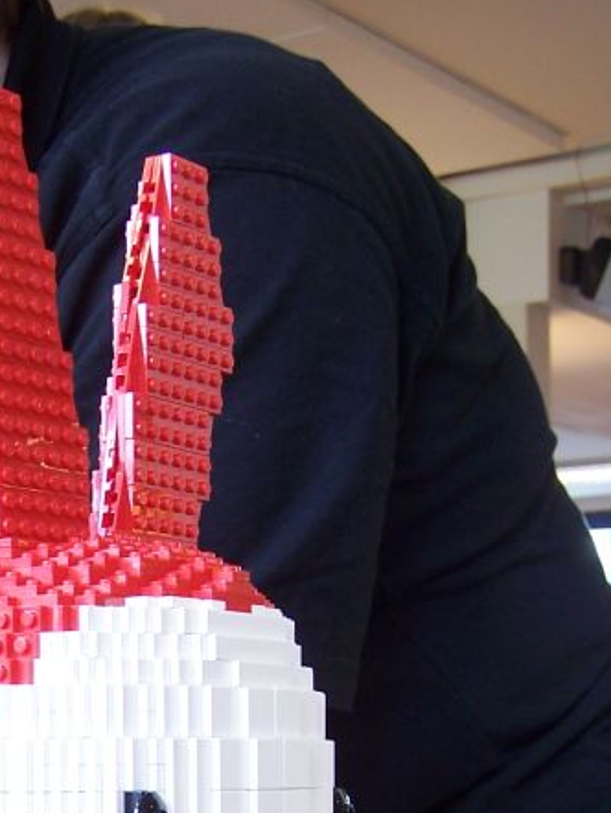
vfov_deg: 21.3
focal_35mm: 88
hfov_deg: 16.6
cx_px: 98
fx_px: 2069
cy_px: 866
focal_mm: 6.3
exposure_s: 1/8
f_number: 2.8
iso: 80
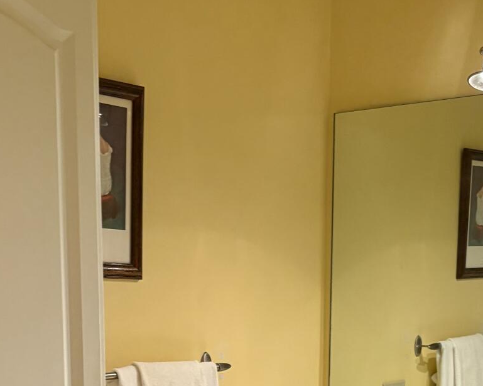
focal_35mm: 66
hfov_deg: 28.6
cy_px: 424
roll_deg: +0.2
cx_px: 293
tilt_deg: -6.1
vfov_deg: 21.9
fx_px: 943
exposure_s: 1/60
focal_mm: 5.96
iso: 250
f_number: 1.6
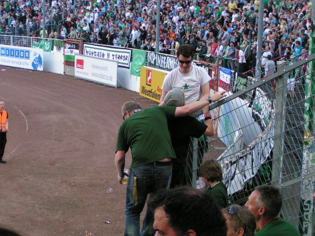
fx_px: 682
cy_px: 118
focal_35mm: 75
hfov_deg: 26.0
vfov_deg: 19.6
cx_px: 158
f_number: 3.2
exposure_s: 1/50
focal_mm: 11.5
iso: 200
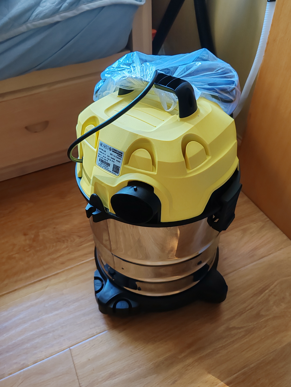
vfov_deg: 65.3
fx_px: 303
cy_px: 194
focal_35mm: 27
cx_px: 146
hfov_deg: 51.4
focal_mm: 6.12
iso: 800
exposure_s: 1/100
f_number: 1.9
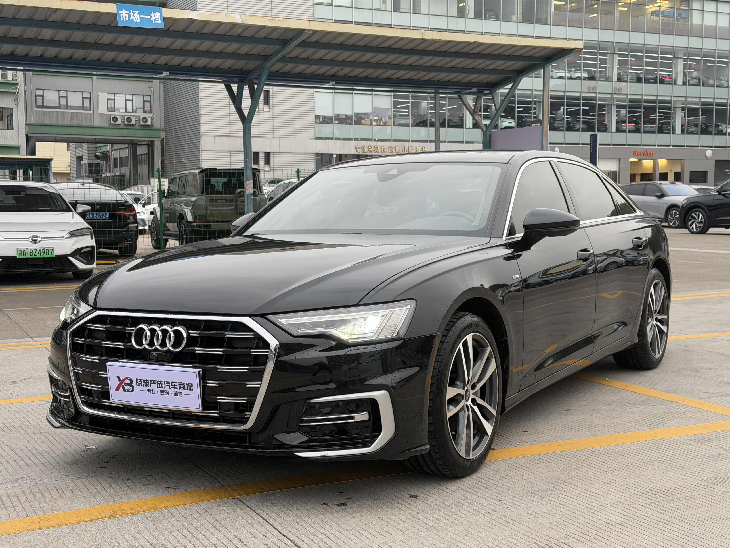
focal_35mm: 48
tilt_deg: -4.4
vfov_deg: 30.3
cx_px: 365
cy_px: 274
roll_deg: +0.3
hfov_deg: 39.7
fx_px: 1012
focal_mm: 6.76
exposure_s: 1/203
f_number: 1.78
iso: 80
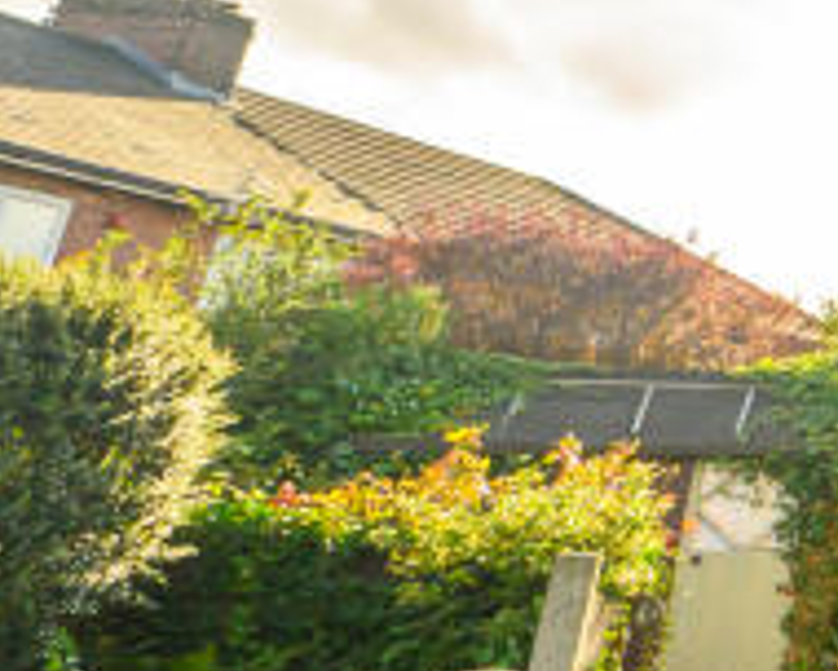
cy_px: 15
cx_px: 2113
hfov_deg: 14.3
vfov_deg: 20.9
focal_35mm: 71
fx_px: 1761
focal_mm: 14
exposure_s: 1/100
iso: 250
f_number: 8
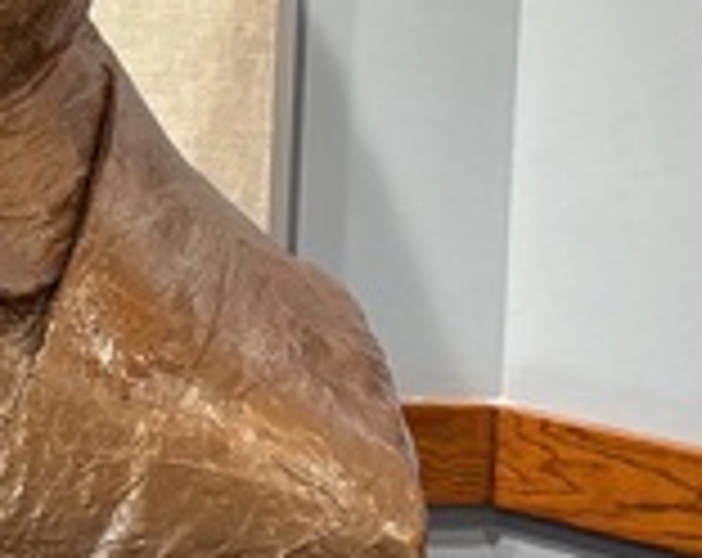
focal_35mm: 167
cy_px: 27
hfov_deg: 11.4
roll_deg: -1.9
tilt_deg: -6.0
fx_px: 3461
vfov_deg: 9.2
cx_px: -117
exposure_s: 1/120
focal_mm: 5.96
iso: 100
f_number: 1.6
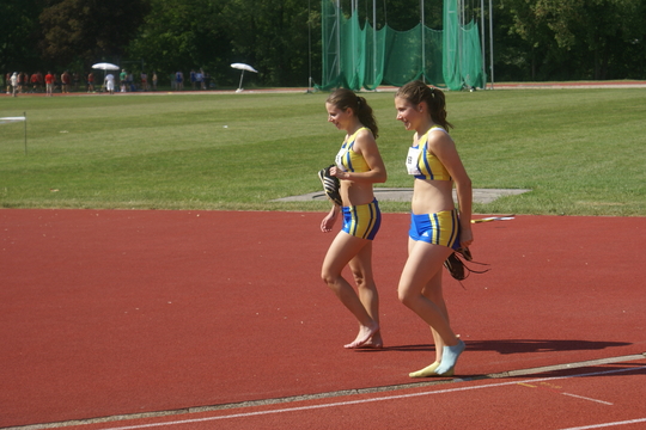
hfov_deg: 19.5
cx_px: 323
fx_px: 1884
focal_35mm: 105
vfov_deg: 13.0
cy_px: 215
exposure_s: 1/320
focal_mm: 70
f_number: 6.3
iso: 100
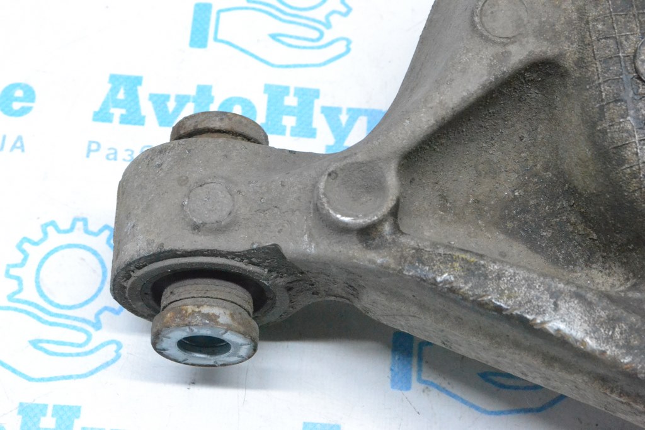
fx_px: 1236
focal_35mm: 69
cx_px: 322
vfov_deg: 19.7
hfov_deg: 29.2
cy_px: 215
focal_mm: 46
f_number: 9
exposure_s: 1/160
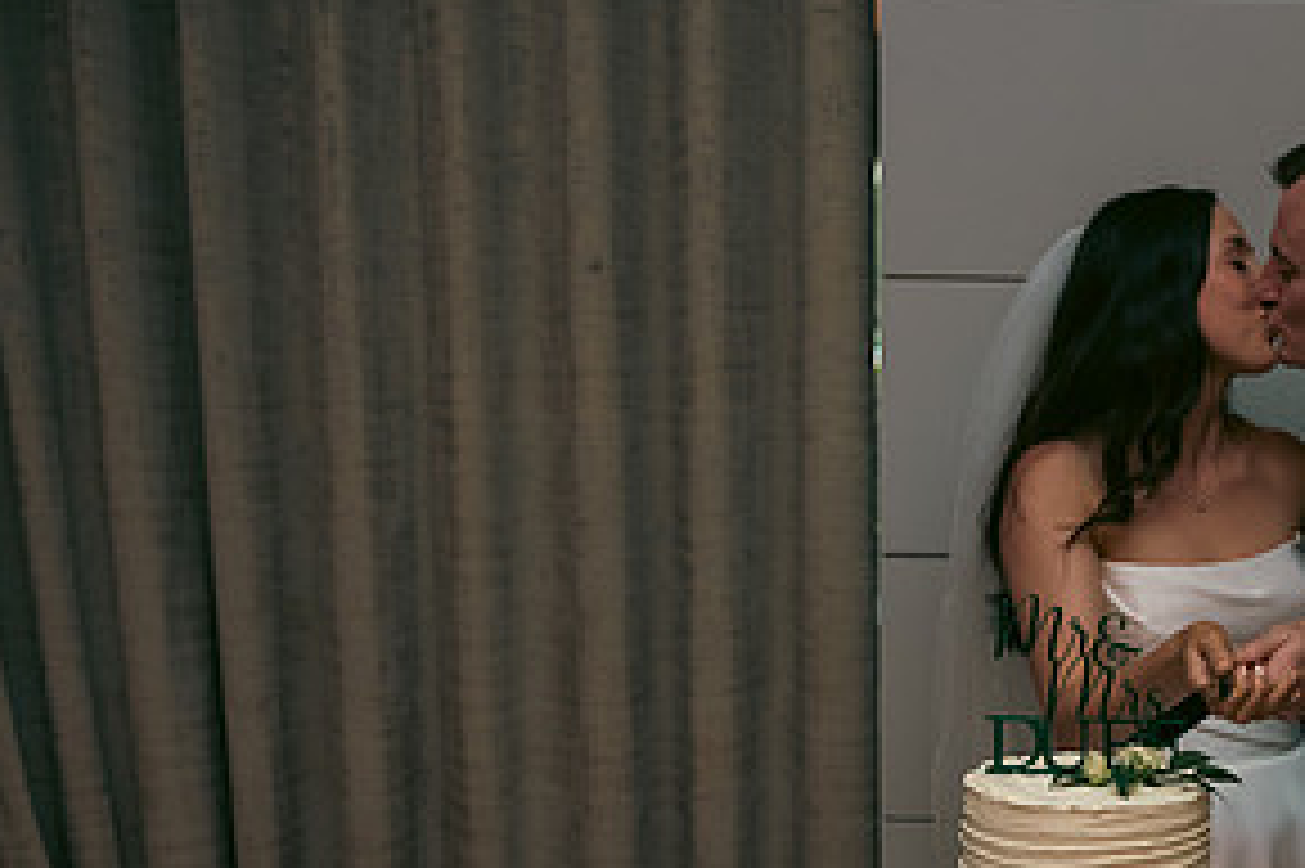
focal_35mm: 56
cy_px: 740
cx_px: 1120
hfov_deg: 34.1
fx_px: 2029
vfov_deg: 23.7
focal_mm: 28
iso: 800
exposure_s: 1/160
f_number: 3.5
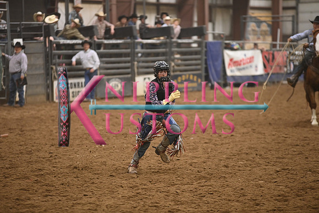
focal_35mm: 160
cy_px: 106
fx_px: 1418
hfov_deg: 12.8
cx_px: 160
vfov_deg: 8.6
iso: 3200
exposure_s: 1/400
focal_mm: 160
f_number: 2.8
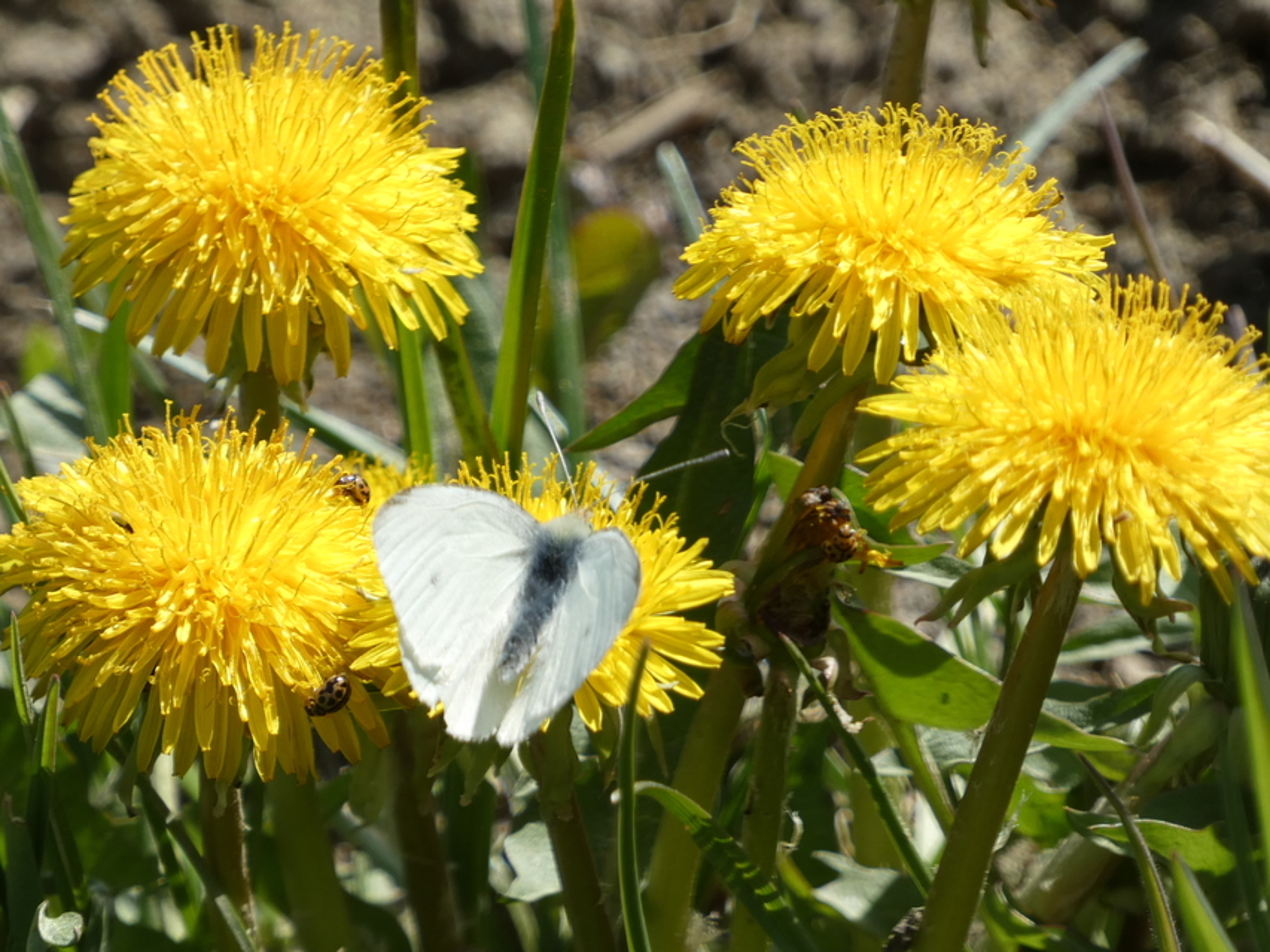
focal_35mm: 757
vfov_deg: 2.0
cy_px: 476
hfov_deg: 2.6
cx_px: 635
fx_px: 27777
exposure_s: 1/160
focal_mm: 135.6
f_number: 5.6
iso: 80
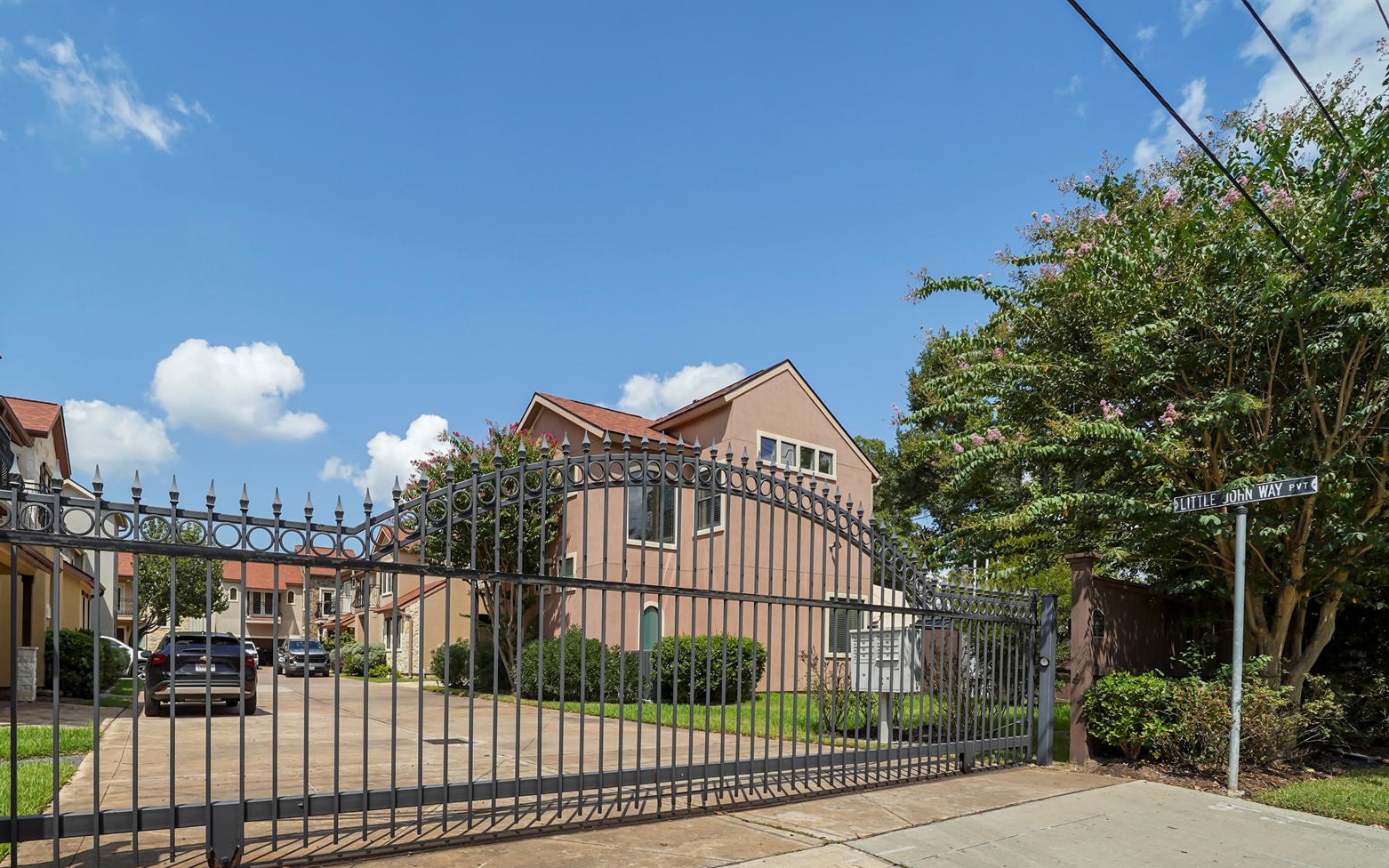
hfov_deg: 93.0
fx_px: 643
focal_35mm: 17
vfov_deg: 64.5
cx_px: 547
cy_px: 636
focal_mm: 12
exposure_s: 1/1000
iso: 100
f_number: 8
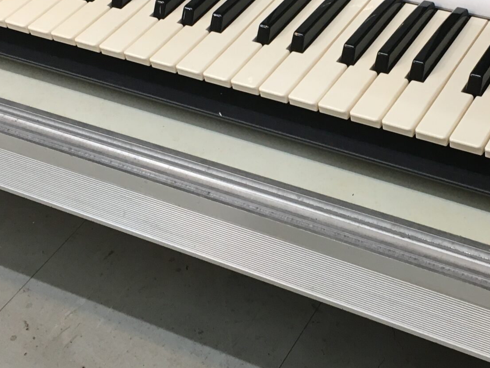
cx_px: 326
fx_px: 948
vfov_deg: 21.8
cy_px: 100
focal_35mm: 67
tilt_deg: -38.4
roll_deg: +6.5
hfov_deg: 28.8
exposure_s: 1/30
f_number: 2.2
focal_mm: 4.15
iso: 64
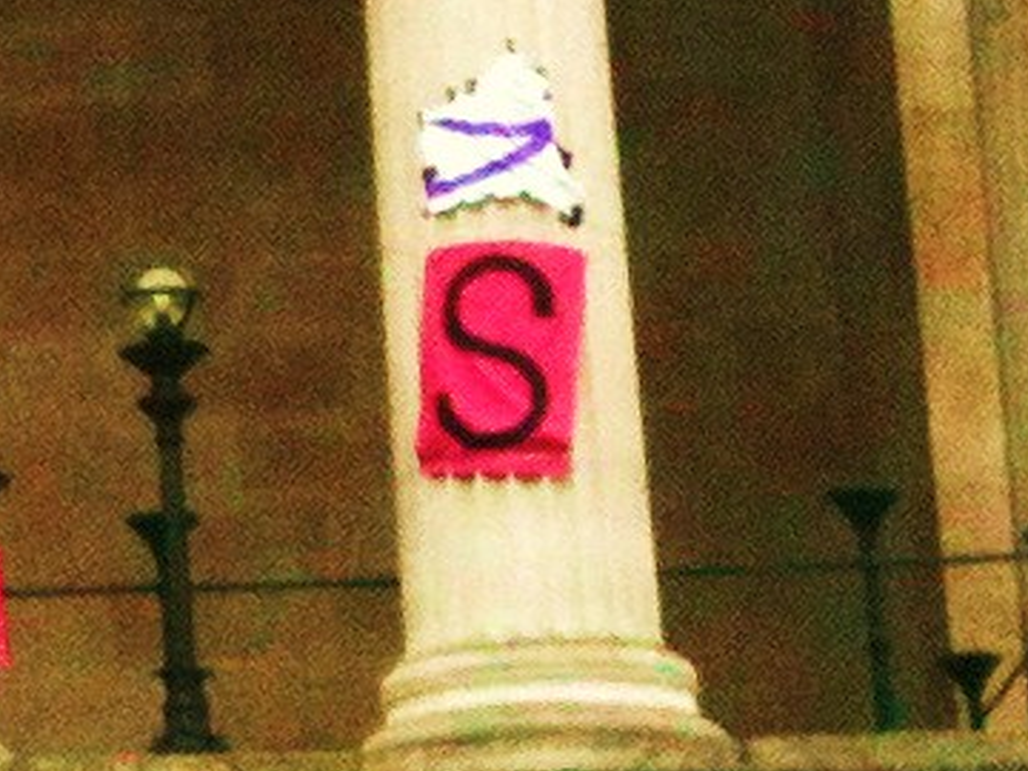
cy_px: 83
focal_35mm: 199
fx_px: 5910
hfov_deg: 9.0
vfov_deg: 7.4
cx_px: -1356
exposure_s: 1/120
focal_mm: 3.85
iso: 125
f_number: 2.8
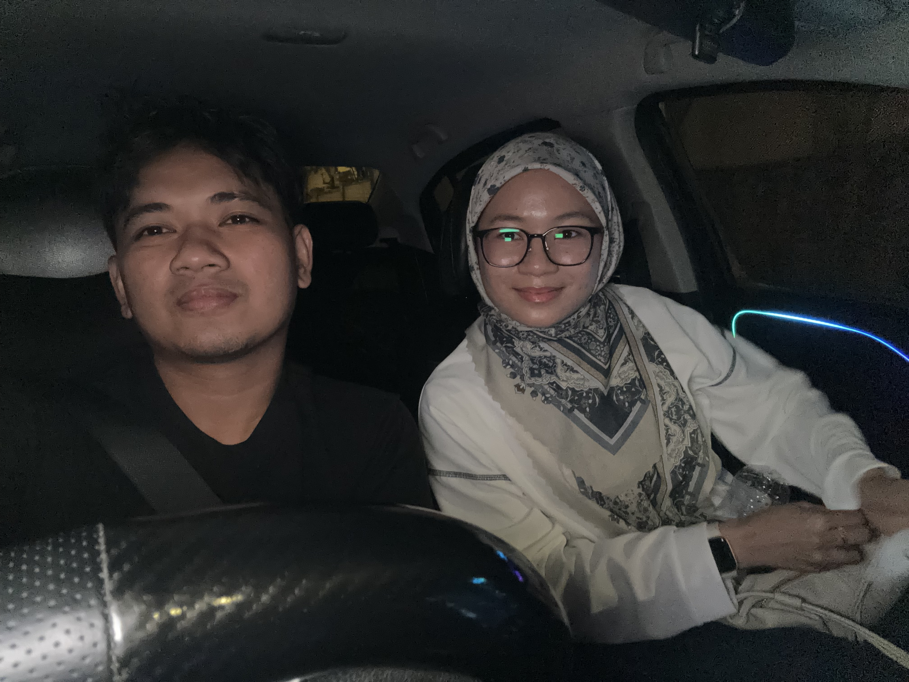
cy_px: 341
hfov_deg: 73.9
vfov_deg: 58.9
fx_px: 604
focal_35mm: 23
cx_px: 454
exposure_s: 1/18
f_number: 1.9
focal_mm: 2.69
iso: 500
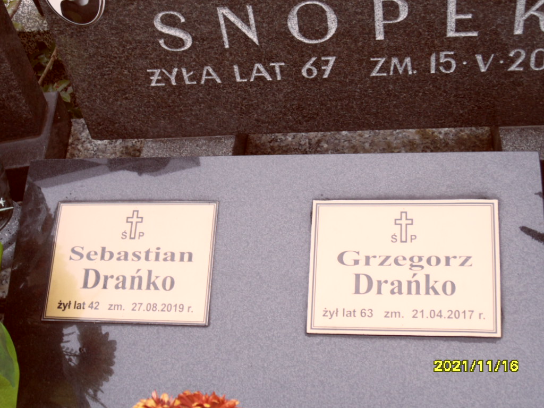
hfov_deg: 38.2
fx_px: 786
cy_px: 204
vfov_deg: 29.1
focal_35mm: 50
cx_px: 272
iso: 160
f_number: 3.8
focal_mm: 8.2
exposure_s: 1/45
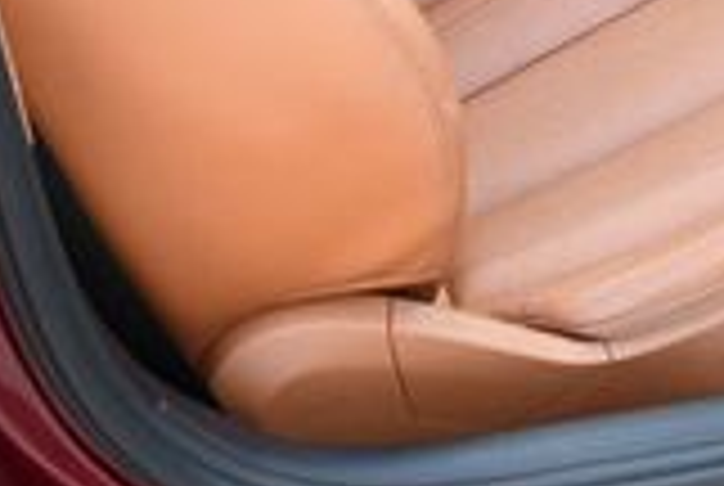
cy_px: -405
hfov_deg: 14.2
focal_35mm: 143
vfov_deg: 9.2
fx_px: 2881
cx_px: 598
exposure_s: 1/250
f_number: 3.5
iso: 640
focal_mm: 18
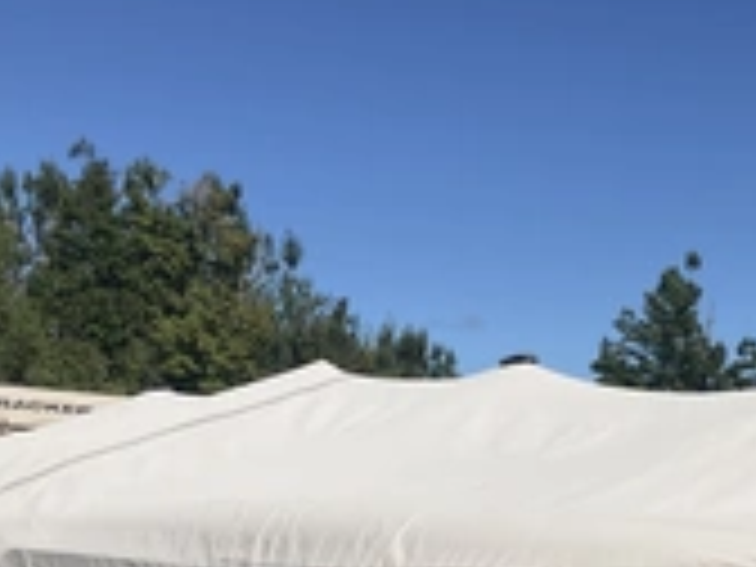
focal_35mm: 69
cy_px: 648
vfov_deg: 20.2
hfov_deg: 27.8
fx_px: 1507
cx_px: 554
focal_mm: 3
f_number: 1.8
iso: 25
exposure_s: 1/4405
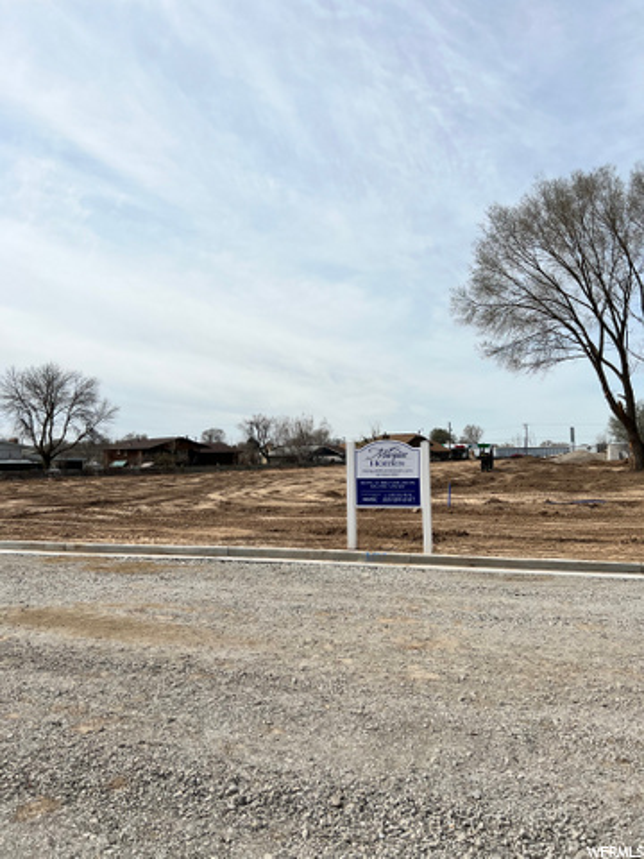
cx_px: 322
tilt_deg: +2.0
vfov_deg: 67.3
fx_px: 645
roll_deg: +1.0
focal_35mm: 26
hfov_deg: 53.1
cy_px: 430
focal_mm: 5.7
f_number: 1.5
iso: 50
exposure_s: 1/10309
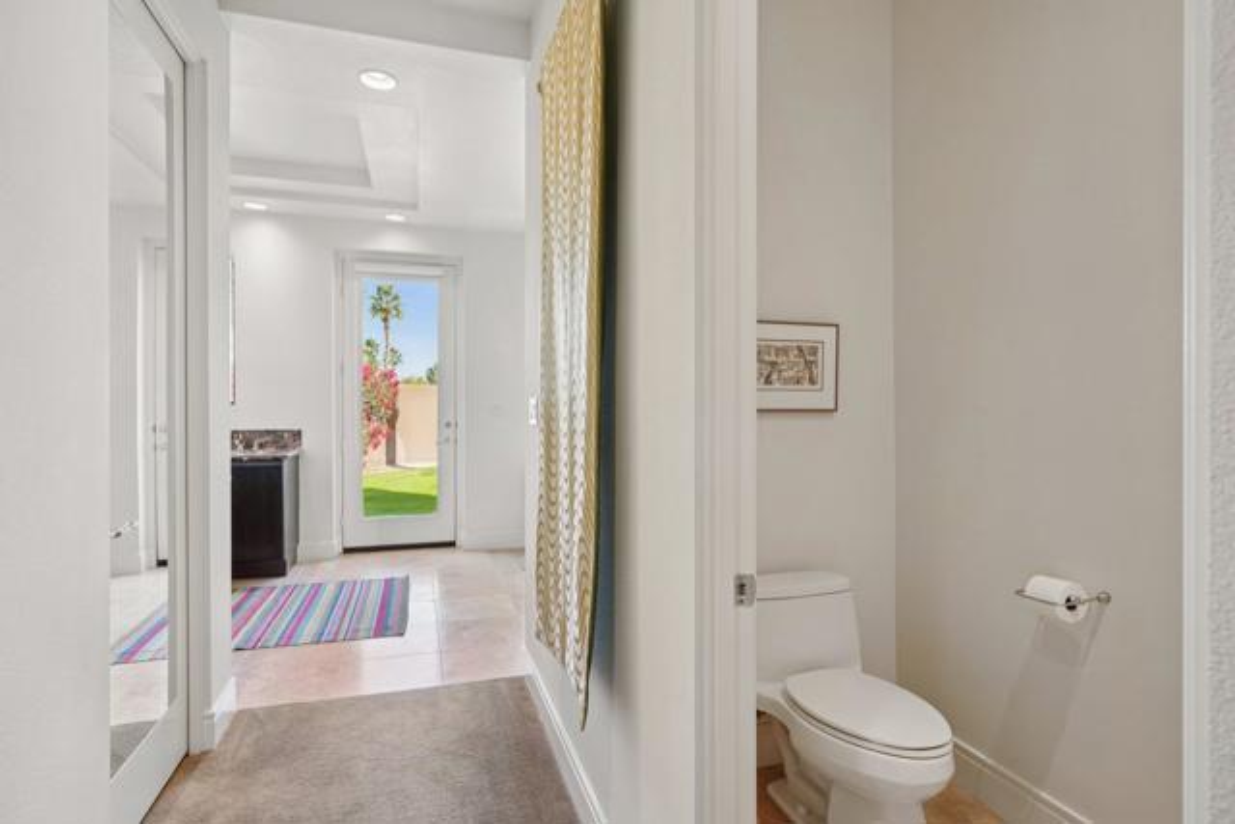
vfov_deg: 67.4
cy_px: 412
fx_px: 618
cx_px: 618
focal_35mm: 18
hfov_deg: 90.0
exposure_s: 1/25
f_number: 8
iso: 400
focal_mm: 18
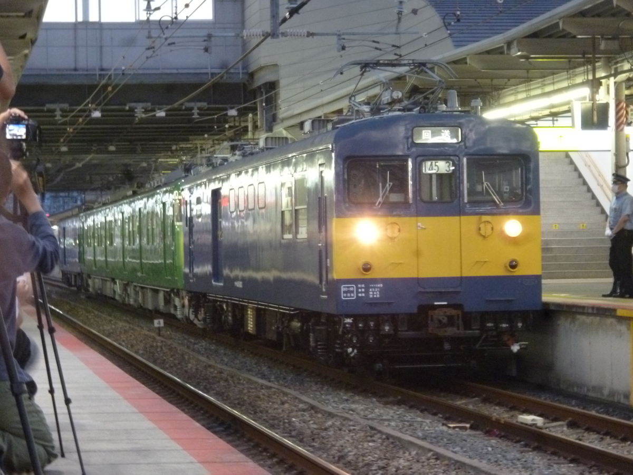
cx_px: 316
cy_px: 238
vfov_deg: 12.8
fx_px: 2121
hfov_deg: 17.0
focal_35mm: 116
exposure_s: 1/4
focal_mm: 20
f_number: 6.5
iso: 640
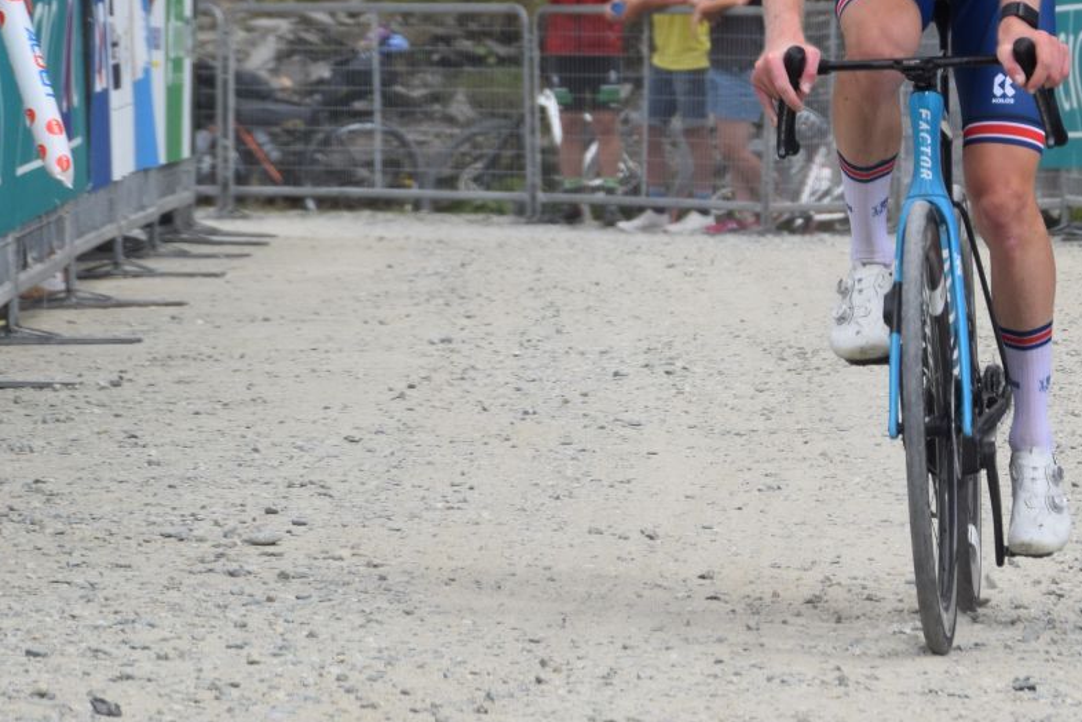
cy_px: 94
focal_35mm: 378
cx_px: 920
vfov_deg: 3.6
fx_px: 11360
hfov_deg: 5.4
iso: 400
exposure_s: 1/1600
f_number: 6.3
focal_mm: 110
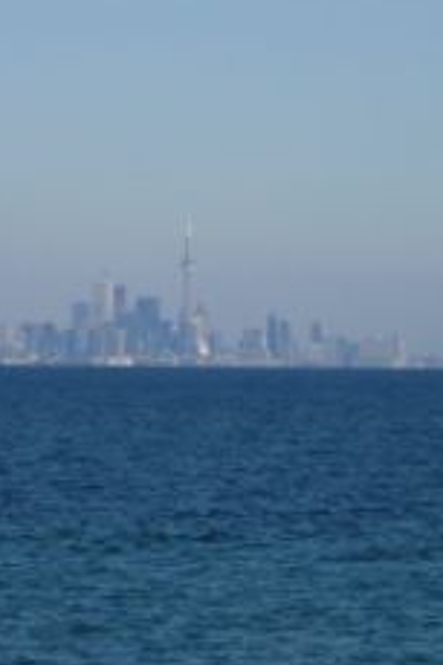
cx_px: 139
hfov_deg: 4.0
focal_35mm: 345
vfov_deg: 6.0
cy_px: 304
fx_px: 6377
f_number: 5.8
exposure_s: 1/800
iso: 100
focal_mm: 20.8
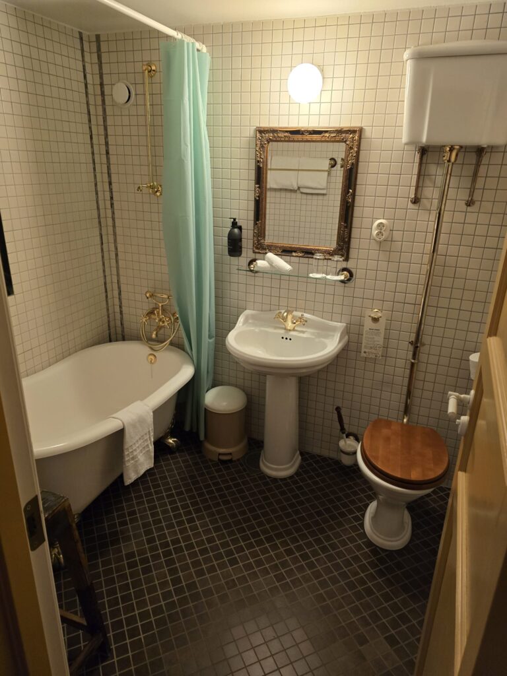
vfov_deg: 73.9
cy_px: 338
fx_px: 449
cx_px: 254
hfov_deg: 58.9
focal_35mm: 23
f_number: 1.7
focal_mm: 6.3
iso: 400
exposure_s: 1/100
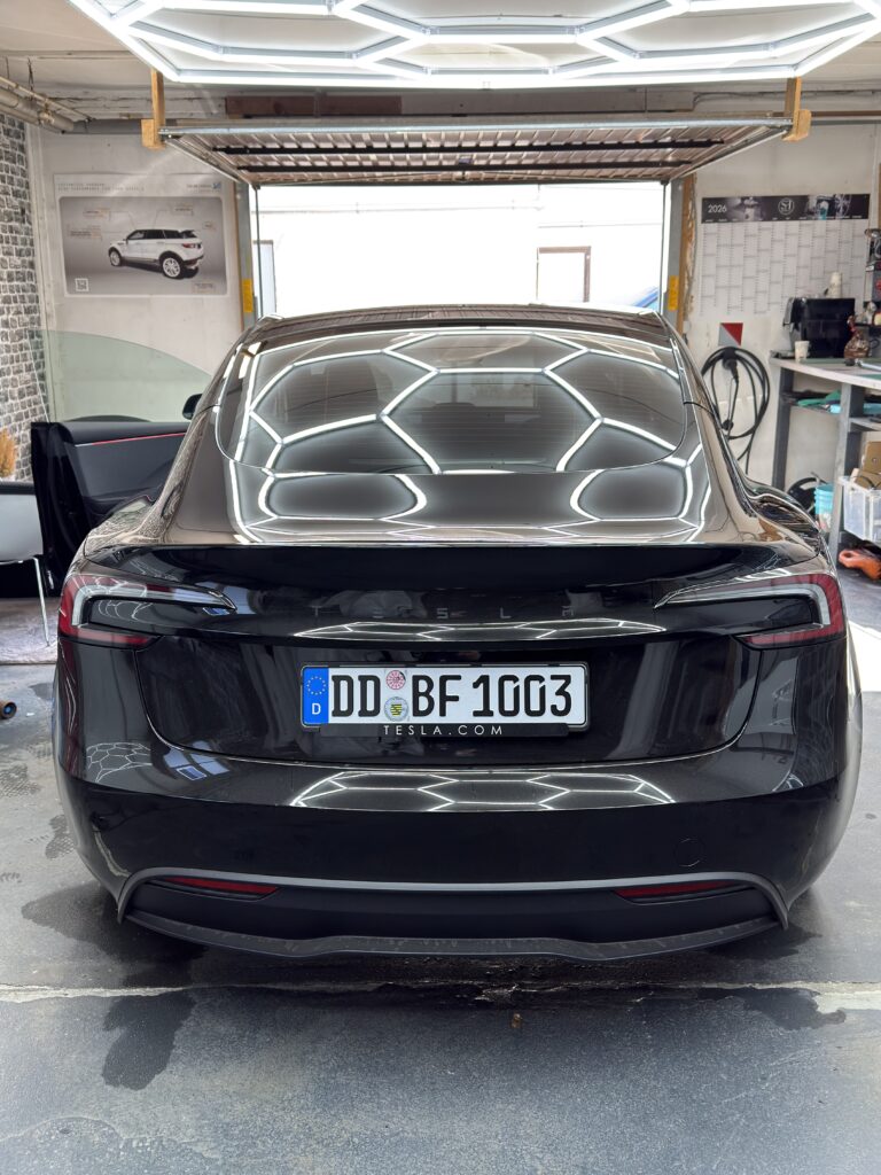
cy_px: 588
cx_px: 440
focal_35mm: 35
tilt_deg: -12.9
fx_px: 1188
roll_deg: -0.2
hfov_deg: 40.7
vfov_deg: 52.6
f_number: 1.78
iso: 64
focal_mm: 6.76
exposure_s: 1/100
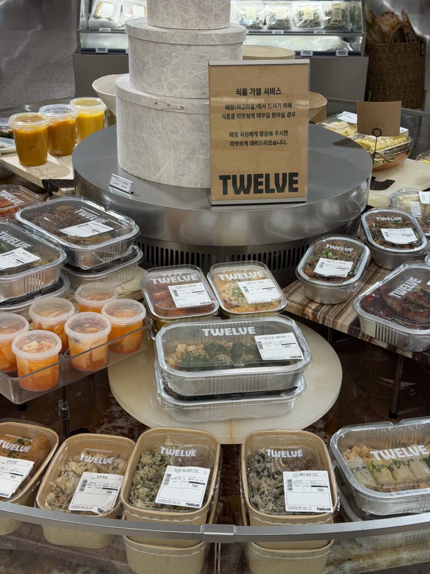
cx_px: 215
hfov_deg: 30.3
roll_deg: -0.8
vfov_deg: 39.7
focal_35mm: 48
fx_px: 795
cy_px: 287
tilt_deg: -28.4
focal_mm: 6.76
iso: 50
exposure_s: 1/143
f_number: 1.78
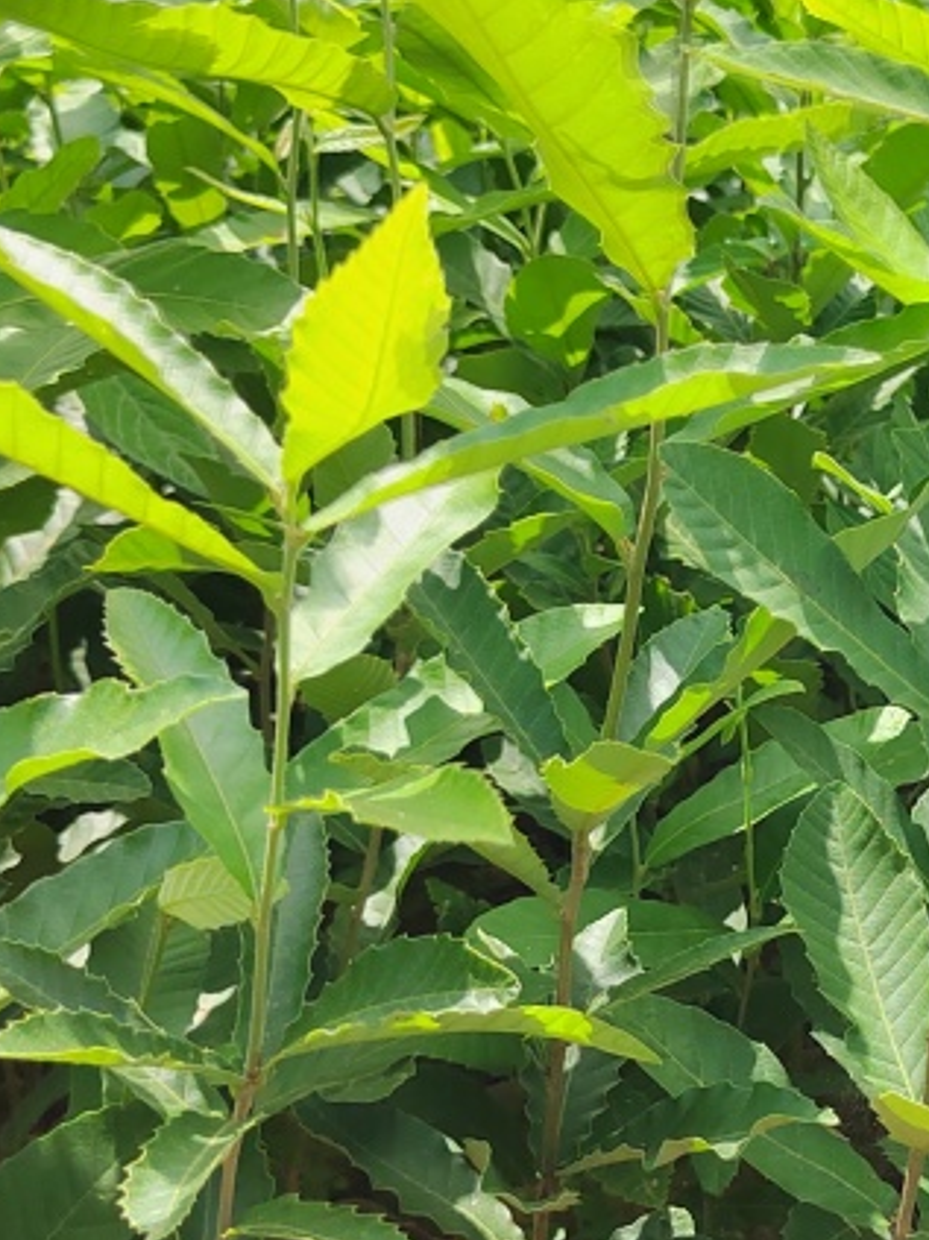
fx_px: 2076
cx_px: 920
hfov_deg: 24.1
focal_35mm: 58
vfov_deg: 33.0
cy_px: 799
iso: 216
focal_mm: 5.52
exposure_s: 1/902
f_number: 1.9
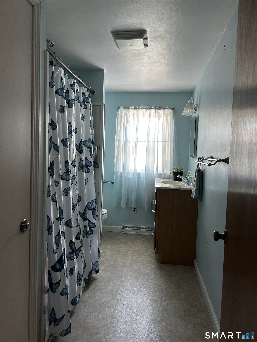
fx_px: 257
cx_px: 128
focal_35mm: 26
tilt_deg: -4.6
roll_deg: -2.1
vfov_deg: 67.3
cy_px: 171
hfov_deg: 53.1
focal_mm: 5.7
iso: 125
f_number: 1.5
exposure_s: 1/65
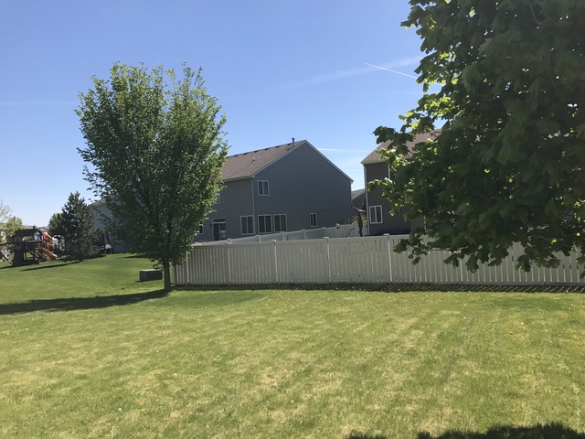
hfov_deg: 63.4
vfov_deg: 49.7
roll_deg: +2.6
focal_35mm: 28
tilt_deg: +1.2
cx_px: 292
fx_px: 473
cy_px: 220
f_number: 1.8
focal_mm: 3.99
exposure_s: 1/2227
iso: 20
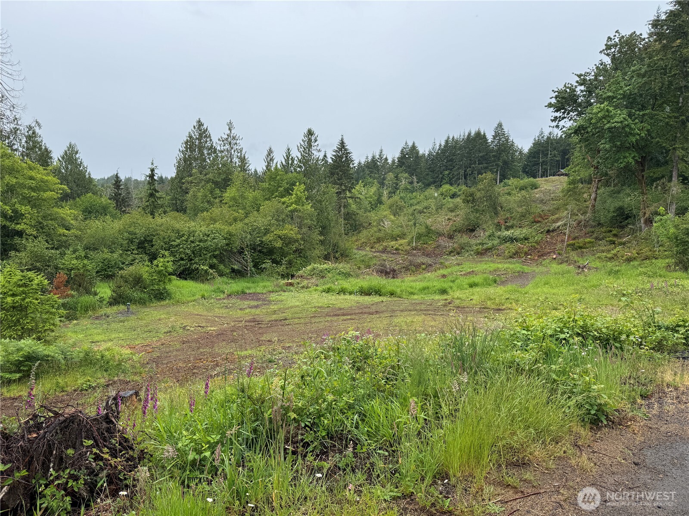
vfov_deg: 56.8
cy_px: 258
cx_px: 344
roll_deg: -0.5
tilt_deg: -6.1
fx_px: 478
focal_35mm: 24
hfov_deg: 71.6
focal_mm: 6.76
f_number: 1.78
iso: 80
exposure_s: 1/1818
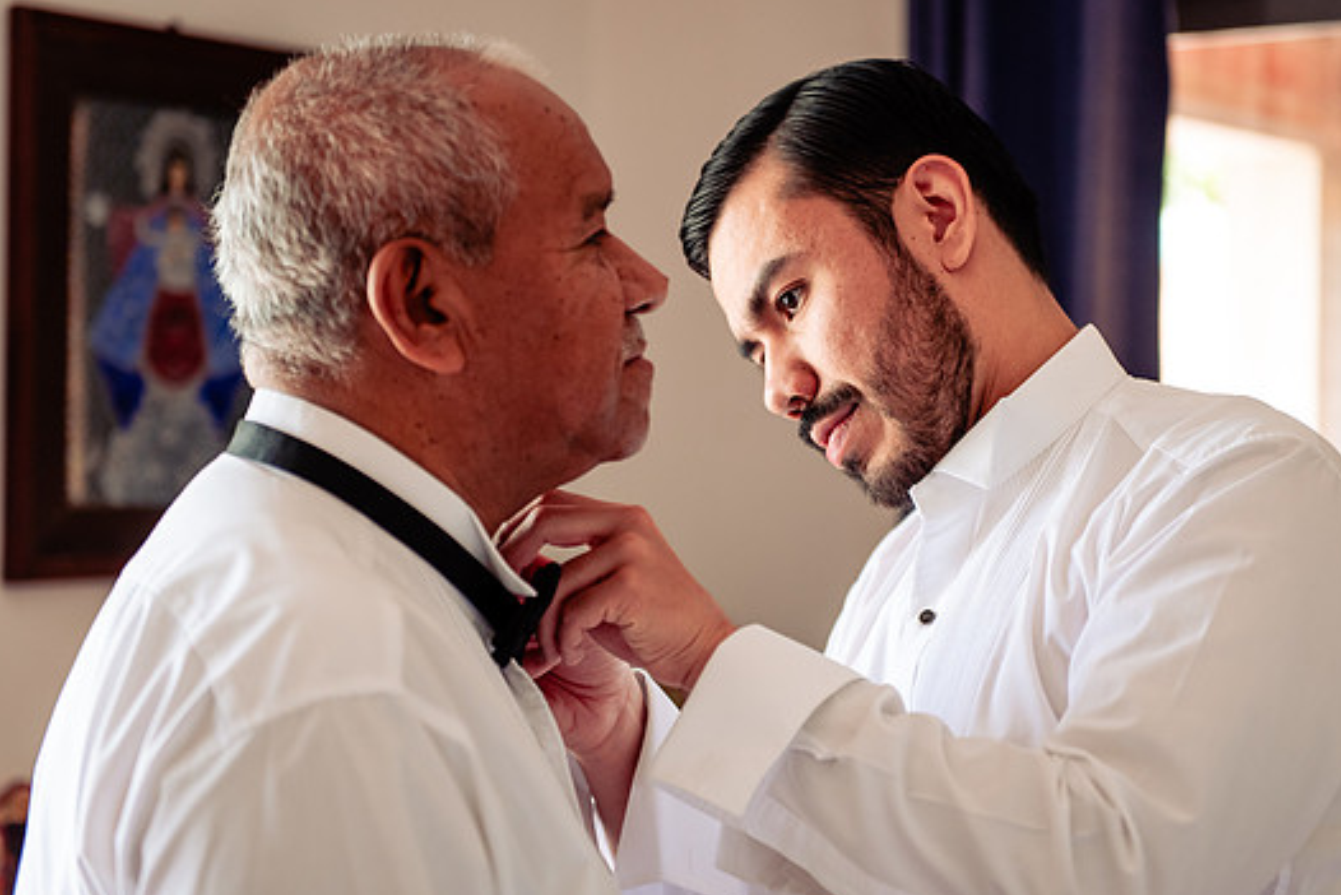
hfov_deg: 25.7
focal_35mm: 79
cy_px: 465
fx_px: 2943
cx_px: 729
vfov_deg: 17.3
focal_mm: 70
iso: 800
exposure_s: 1/160
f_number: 3.5
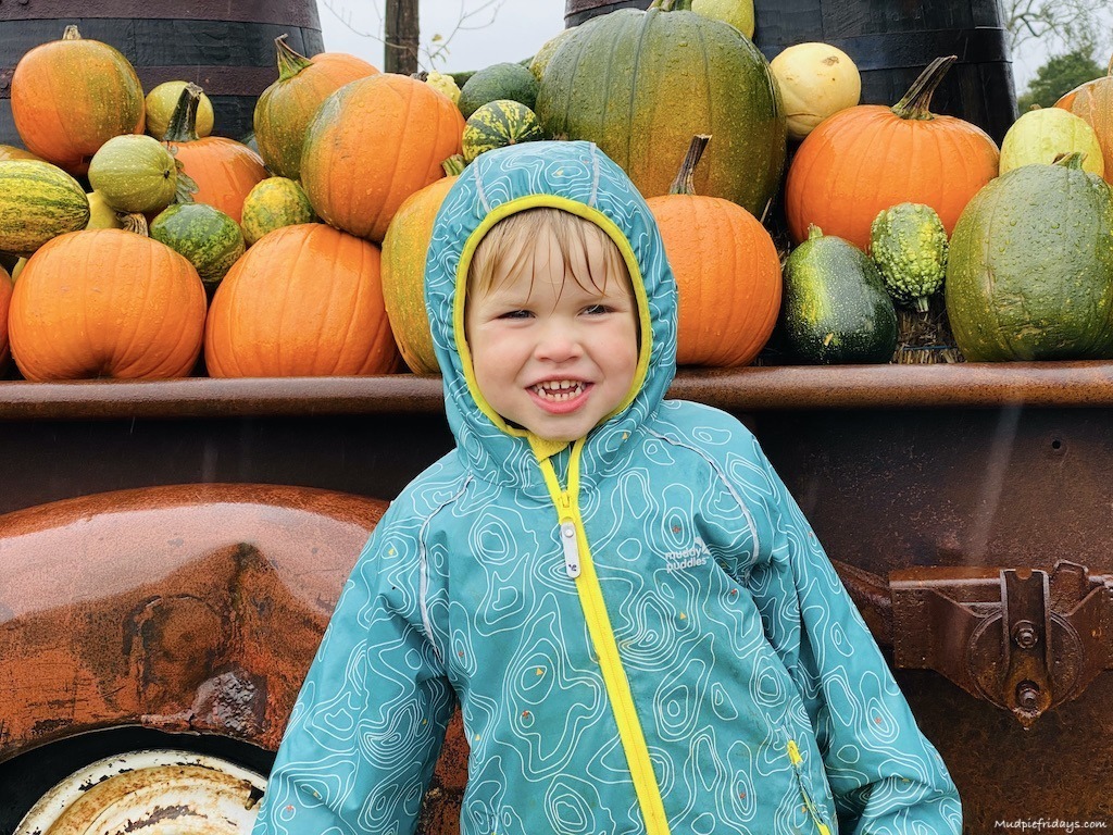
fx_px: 1672
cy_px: 418
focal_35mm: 52
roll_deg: -0.5
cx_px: 556
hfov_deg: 36.8
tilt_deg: -8.3
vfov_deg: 28.0
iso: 40
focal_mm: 6
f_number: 2
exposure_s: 1/122
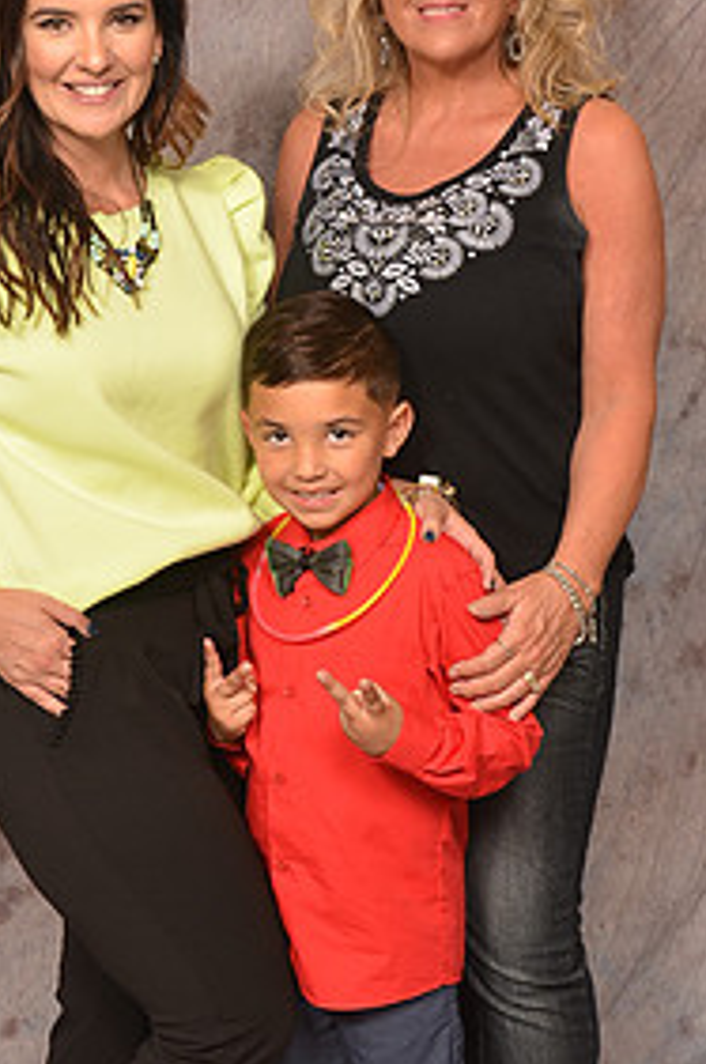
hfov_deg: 17.6
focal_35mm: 77
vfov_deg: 26.3
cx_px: 253
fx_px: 2274
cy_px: 540
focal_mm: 25
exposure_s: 1/60
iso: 200
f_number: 5.6
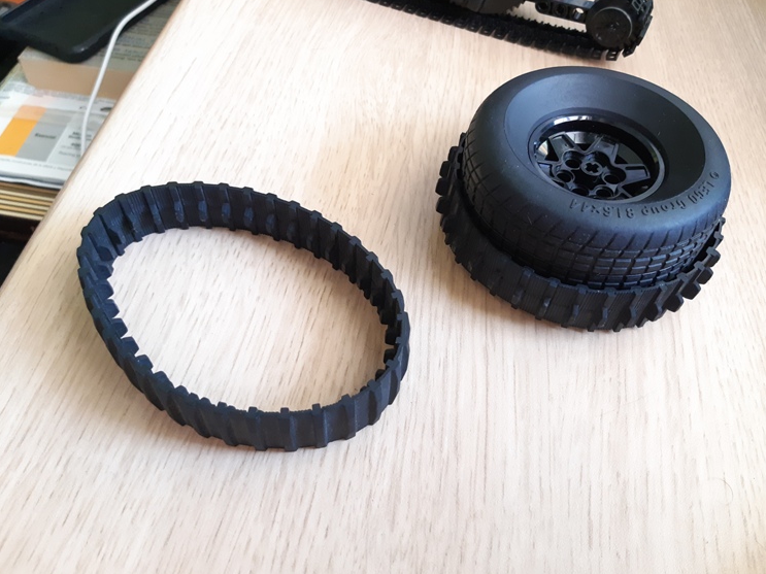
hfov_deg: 63.4
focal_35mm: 28
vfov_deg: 49.7
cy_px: 283
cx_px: 411
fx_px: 619
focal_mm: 3.93
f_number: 1.7
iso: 320
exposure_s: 1/50
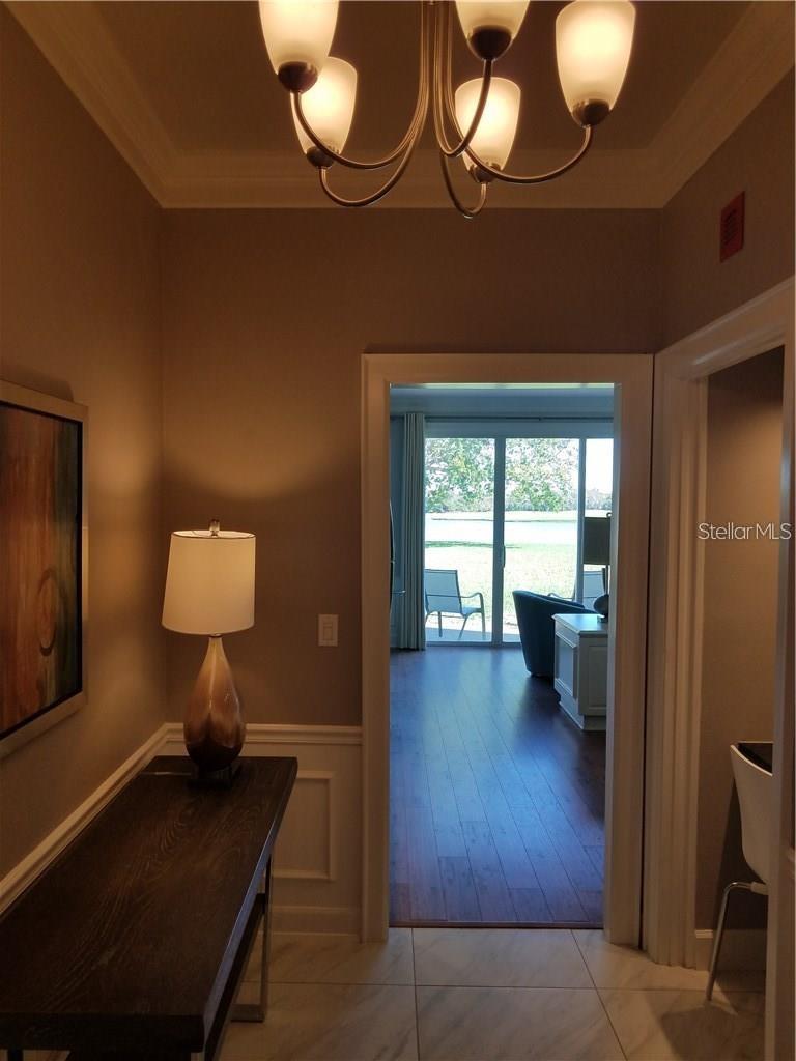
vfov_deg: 67.3
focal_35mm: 26
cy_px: 530
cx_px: 398
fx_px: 797
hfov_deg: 53.1
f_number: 1.7
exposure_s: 1/282
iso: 40
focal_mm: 4.2
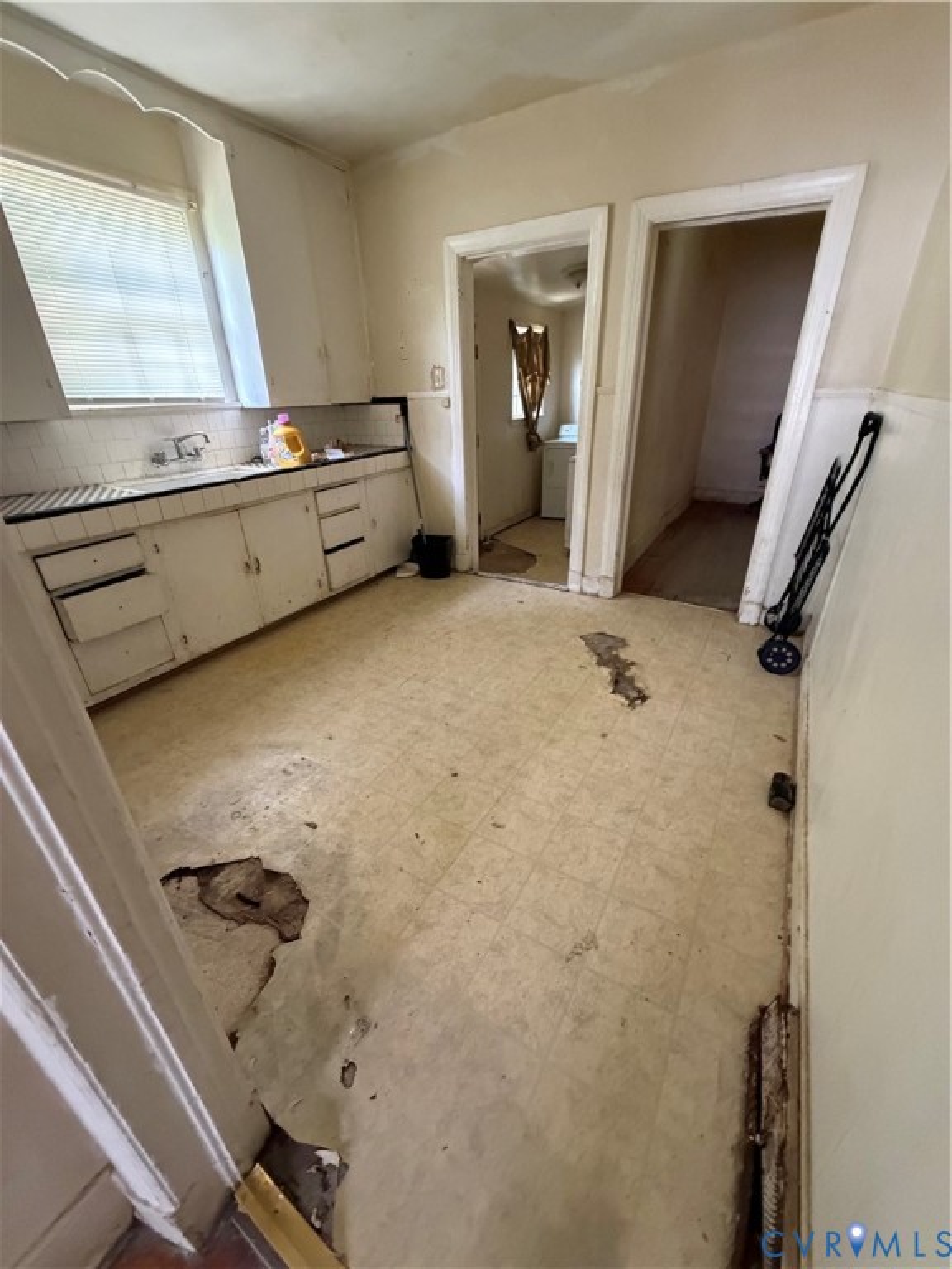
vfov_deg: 102.1
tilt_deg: -25.4
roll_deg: +4.3
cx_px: 476
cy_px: 634
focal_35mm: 14
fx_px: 513
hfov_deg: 85.7
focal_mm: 2.22
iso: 640
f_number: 2.2
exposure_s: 1/60
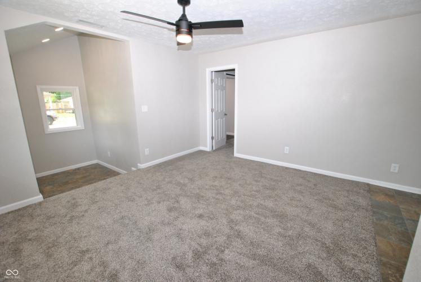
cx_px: 210
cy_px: 141
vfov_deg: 77.5
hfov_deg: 100.3
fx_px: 176
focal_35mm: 15
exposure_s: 1/125
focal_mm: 10
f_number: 7.1
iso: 800
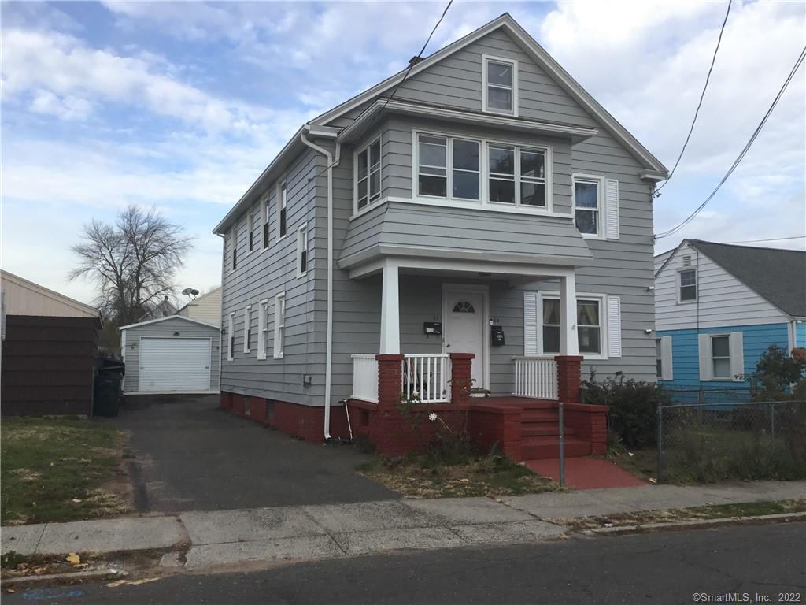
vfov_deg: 45.4
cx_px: 403
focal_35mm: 31
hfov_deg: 58.4
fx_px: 722
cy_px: 302
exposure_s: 1/452
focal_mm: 3.3
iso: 25
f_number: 2.4
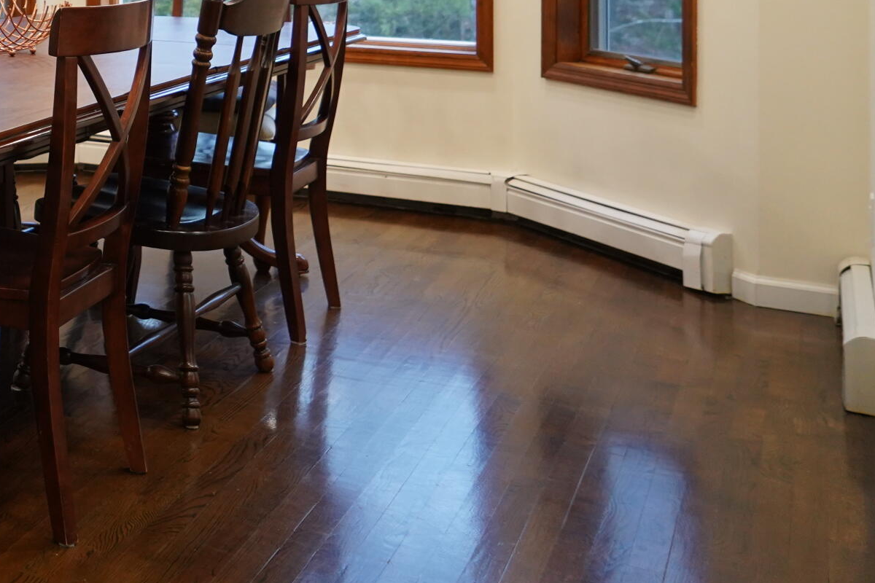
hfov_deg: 28.4
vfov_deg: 21.1
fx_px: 1458
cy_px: -107
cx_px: -211
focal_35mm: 60
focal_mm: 24
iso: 2000
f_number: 4
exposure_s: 1/160
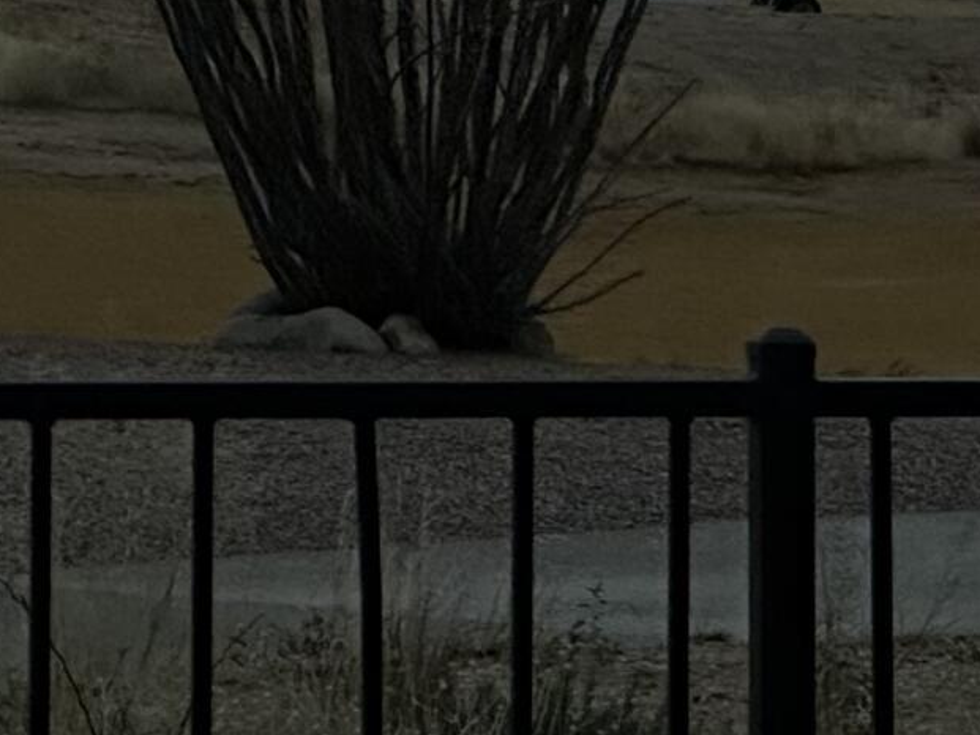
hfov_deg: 5.3
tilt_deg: +2.4
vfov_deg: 4.0
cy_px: -353
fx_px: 10534
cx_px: 1119
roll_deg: +0.4
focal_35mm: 372
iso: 250
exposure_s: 1/75
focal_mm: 9
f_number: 2.8
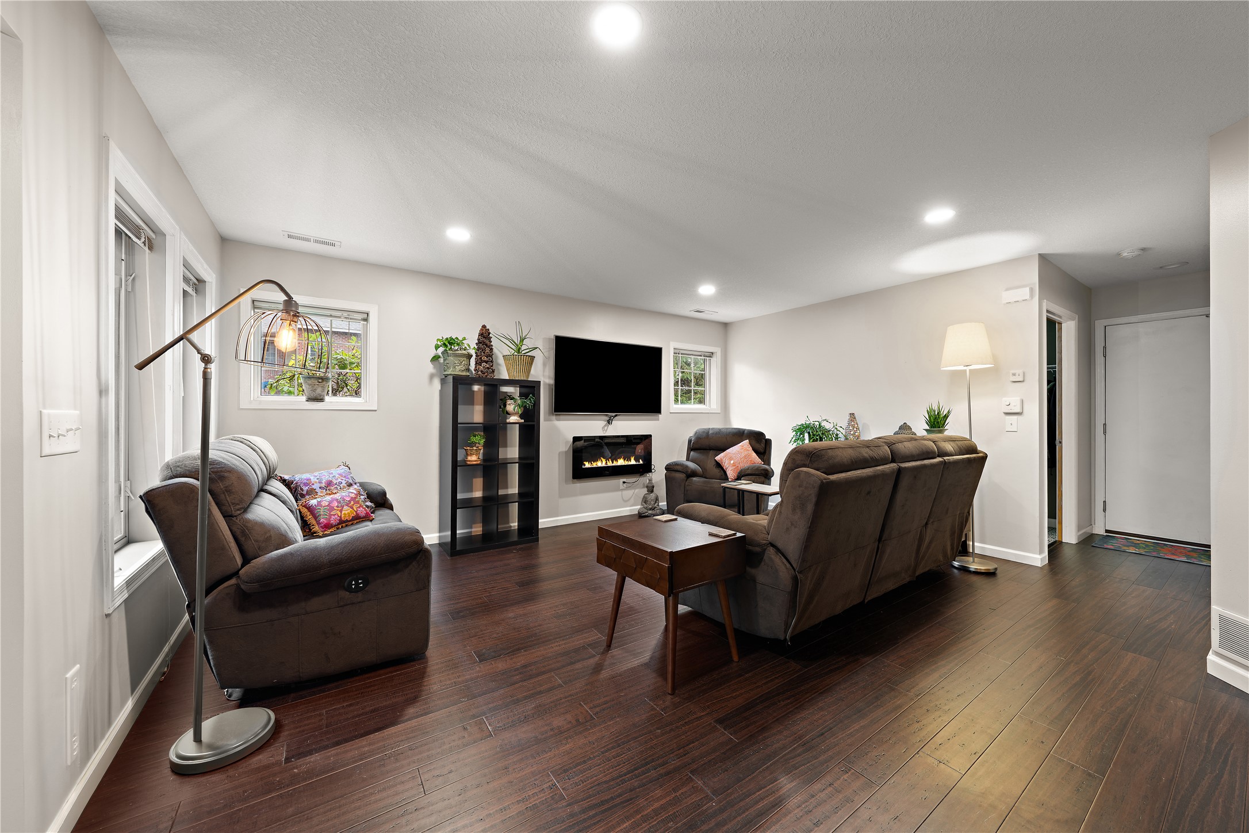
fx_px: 451
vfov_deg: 85.4
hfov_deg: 108.3
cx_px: 624
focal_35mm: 13
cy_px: 416
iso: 100
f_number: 7.1
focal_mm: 13
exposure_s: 8
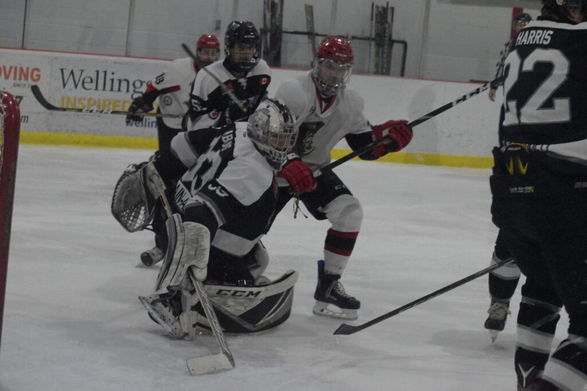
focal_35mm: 123
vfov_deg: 11.1
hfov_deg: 16.7
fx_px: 2006
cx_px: 294
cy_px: 196
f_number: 7.1
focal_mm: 82
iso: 10000
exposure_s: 1/500
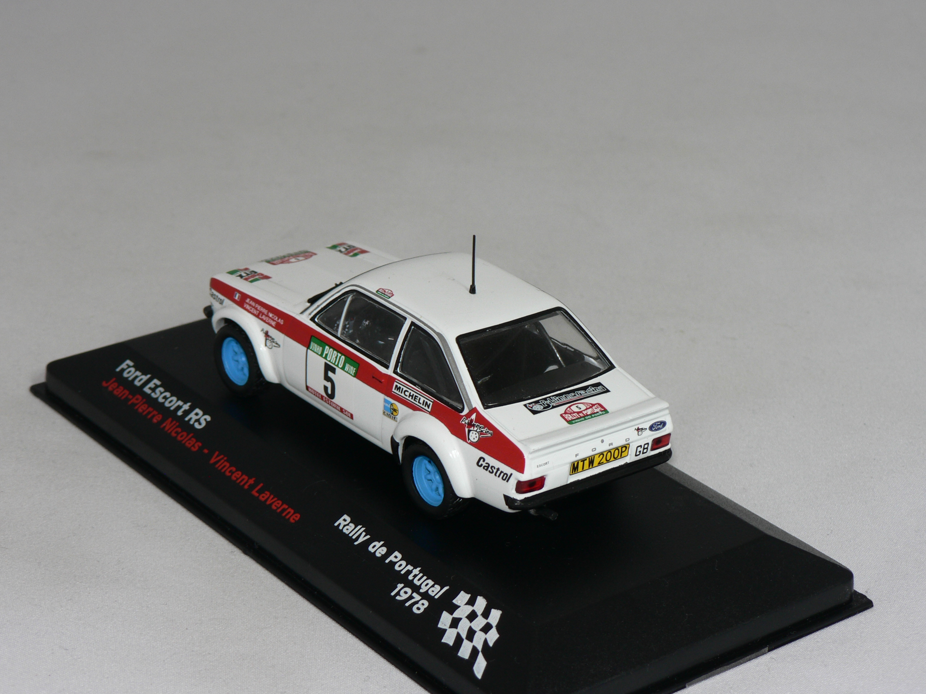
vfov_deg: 15.9
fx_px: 2488
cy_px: 347
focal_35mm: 93
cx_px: 463
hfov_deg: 21.1
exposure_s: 1/60
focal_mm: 15.5
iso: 80
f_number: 4
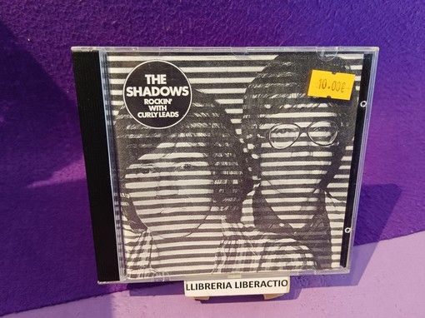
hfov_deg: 67.3
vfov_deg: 53.0
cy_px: 159
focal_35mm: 26
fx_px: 319
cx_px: 212
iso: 1019
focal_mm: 3.96
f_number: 1.8
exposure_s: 1/33.3
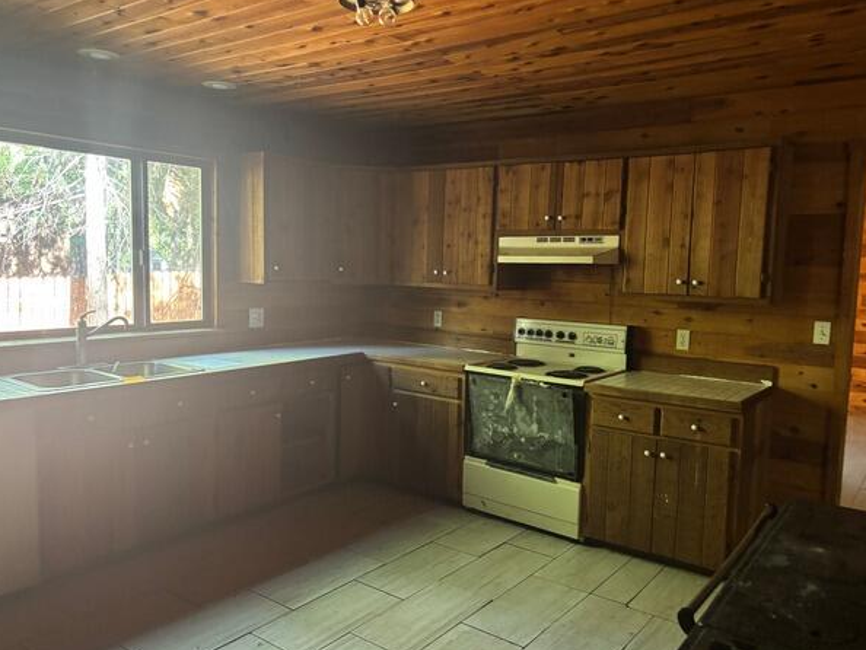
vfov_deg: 49.8
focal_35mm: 28
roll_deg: -1.3
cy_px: 342
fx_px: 701
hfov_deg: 63.4
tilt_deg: -5.4
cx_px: 434
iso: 640
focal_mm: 5.96
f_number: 1.6
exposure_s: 1/36
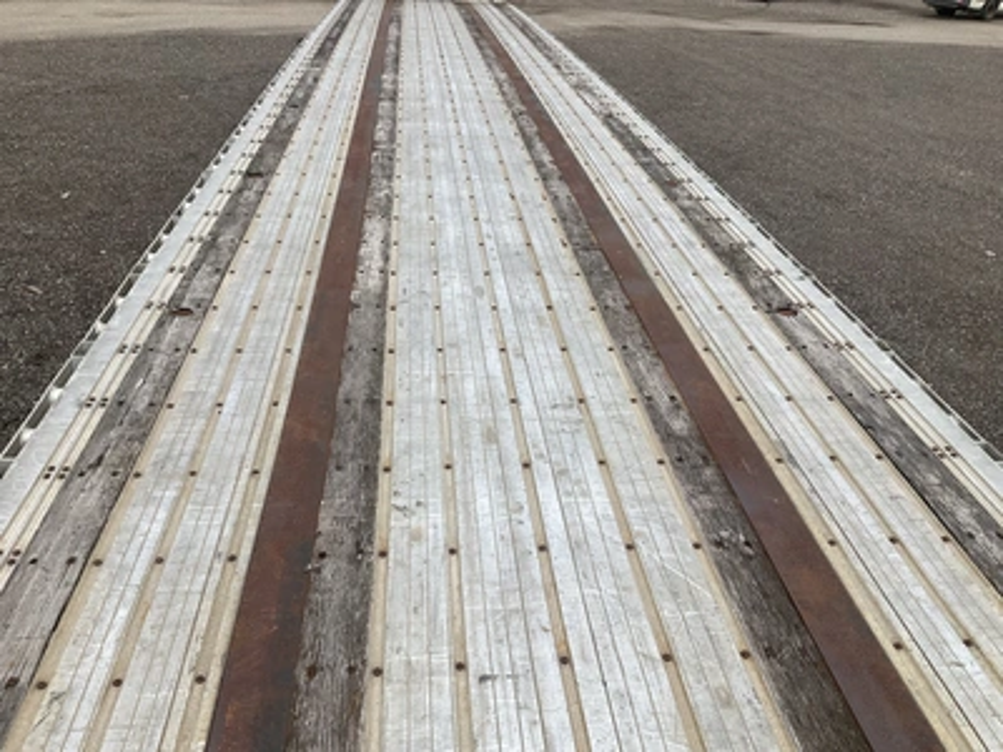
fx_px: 840
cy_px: 376
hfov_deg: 61.7
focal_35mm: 29
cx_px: 502
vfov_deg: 48.2
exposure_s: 1/2320
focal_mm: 3
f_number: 1.8
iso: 25
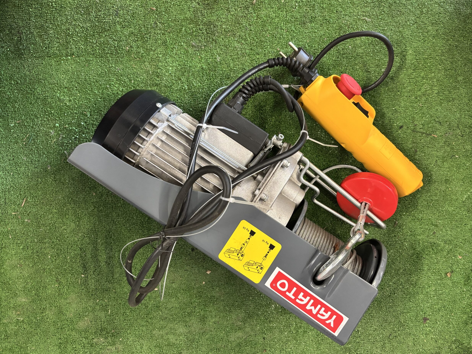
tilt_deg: -86.0
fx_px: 368
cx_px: 242
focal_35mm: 27
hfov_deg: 65.3
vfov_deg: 51.4
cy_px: 181
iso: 500
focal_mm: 5.96
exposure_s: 1/50
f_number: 1.6
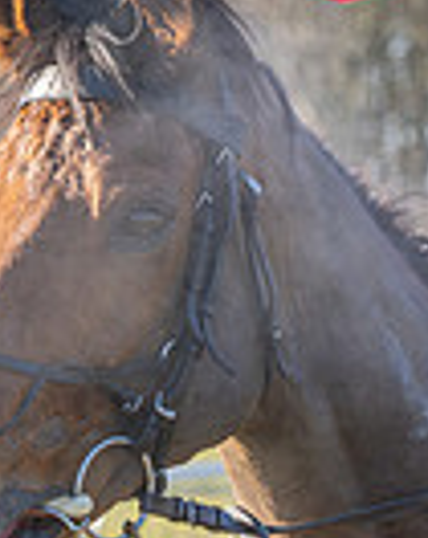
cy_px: 358
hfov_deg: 3.2
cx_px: 243
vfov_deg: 4.0
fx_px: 7722
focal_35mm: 486
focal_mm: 95
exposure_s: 1/1250
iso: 400
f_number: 5
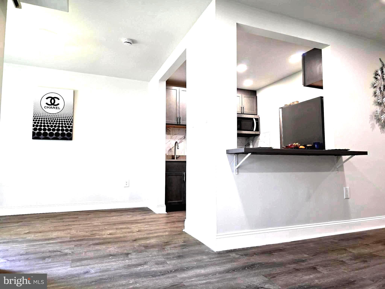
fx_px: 256
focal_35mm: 23
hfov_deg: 73.9
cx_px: 192
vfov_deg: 58.9
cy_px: 144
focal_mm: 6.3
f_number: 1.7
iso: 80
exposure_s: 1/60
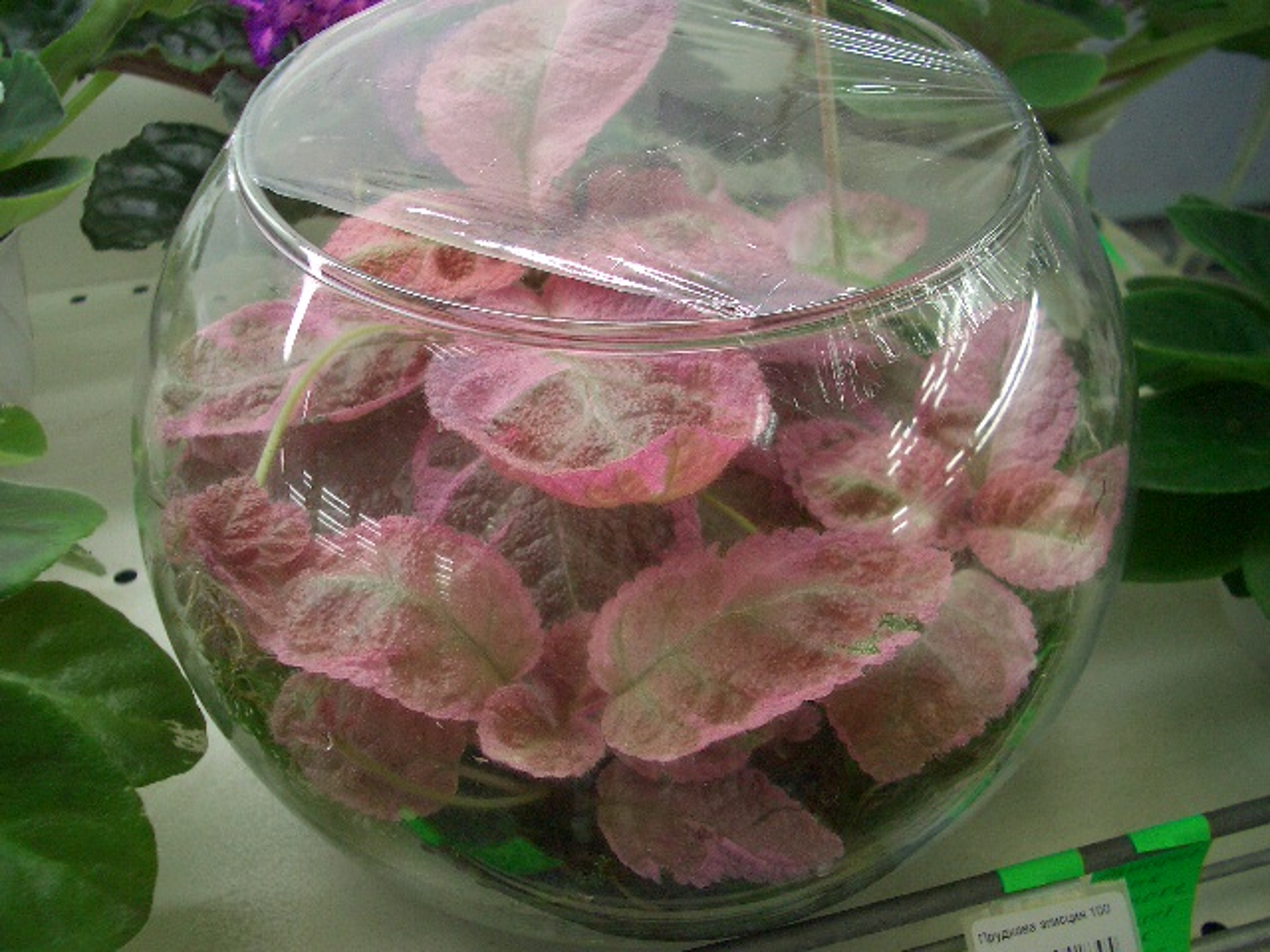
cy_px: 476
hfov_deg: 52.6
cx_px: 635
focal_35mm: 35
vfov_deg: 40.7
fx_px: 1284
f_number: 2.6
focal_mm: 5.8
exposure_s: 1/100
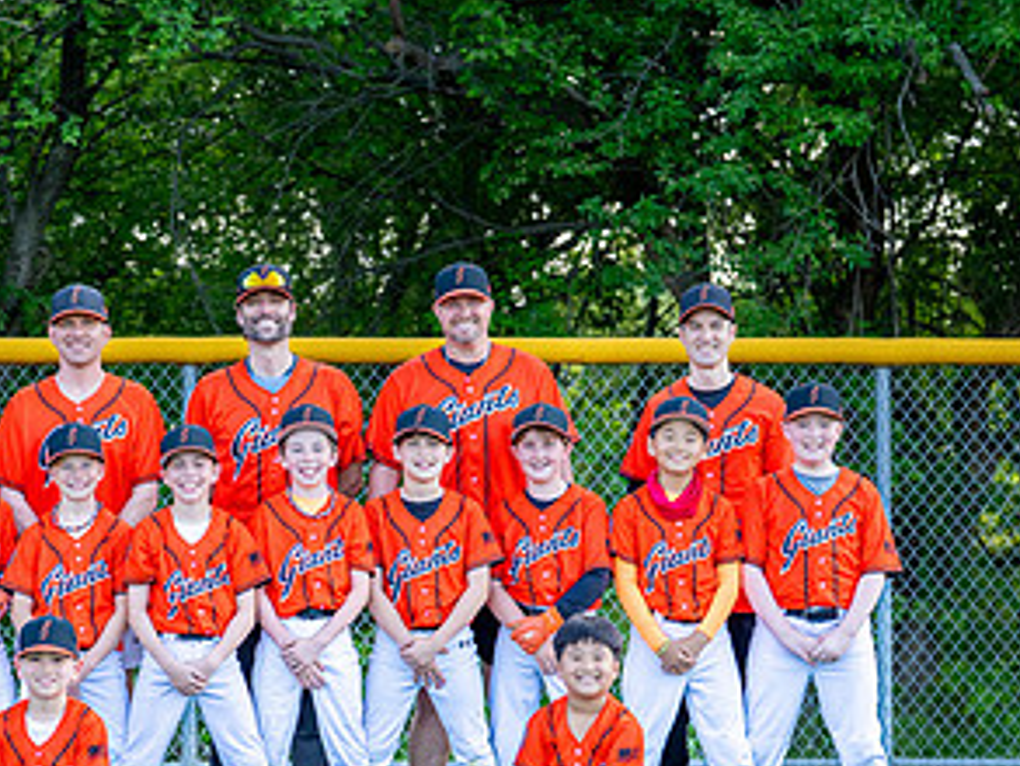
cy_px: 586
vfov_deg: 13.5
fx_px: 3213
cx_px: 305
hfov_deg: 18.0
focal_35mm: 109
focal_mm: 50
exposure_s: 1/500
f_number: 2.8
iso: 200
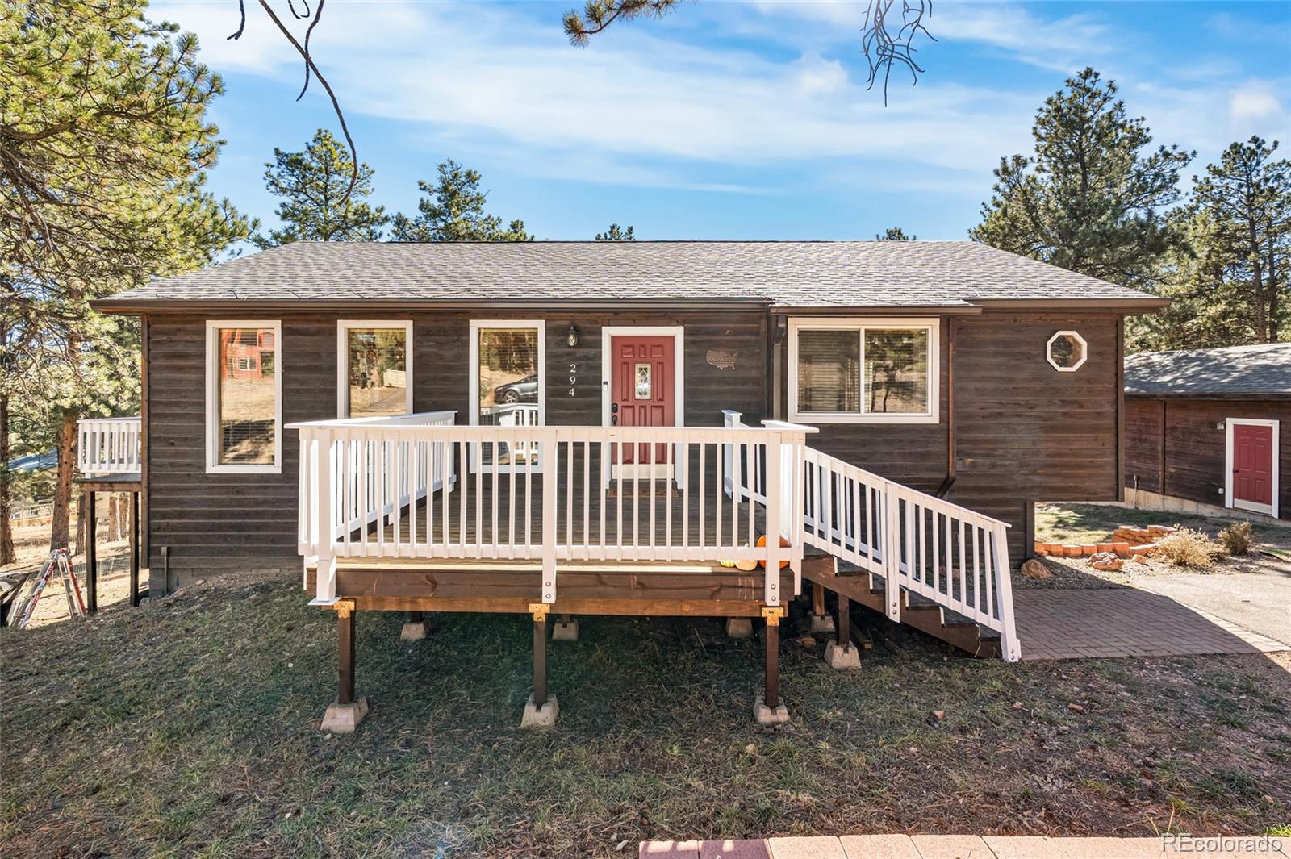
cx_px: 646
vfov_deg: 72.0
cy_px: 430
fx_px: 591
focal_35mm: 16
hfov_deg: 95.0
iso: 400
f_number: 8
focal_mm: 16.5
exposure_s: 1/500
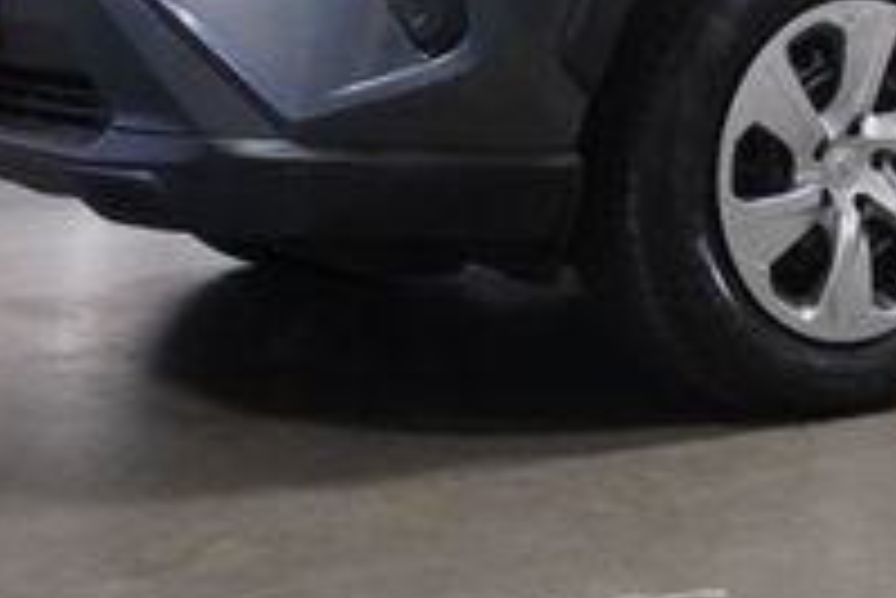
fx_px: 1918
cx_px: 891
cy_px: -36
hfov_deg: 25.1
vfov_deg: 17.2
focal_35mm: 77
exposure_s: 1/30
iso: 5000
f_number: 10
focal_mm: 16
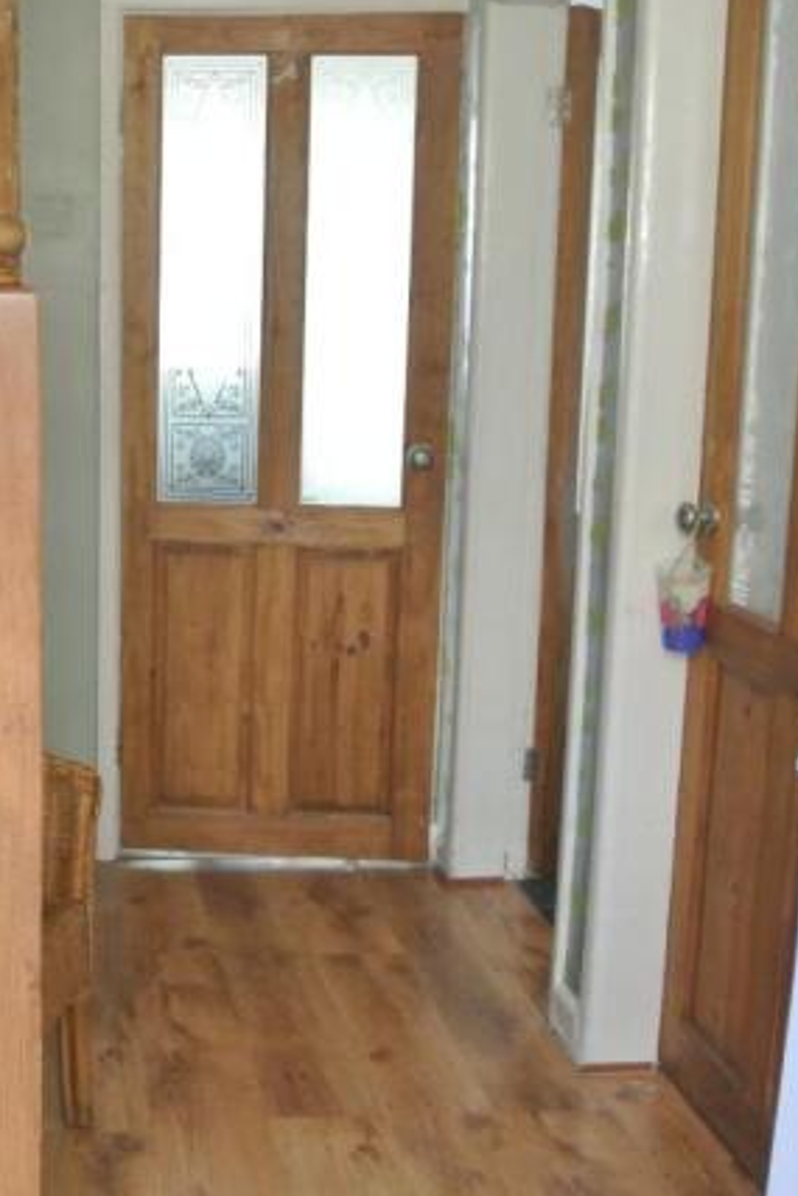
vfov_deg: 38.2
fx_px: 1727
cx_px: 97
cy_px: 598
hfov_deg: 25.3
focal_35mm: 52
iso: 800
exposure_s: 1/40
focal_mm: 12.7
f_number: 3.8
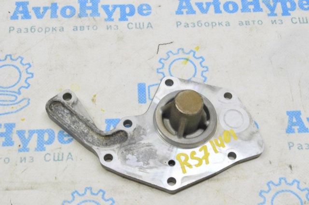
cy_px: 102
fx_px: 514
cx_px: 154
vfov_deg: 22.6
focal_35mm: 60
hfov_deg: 33.4
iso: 6400
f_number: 20
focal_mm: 40
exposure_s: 1/20
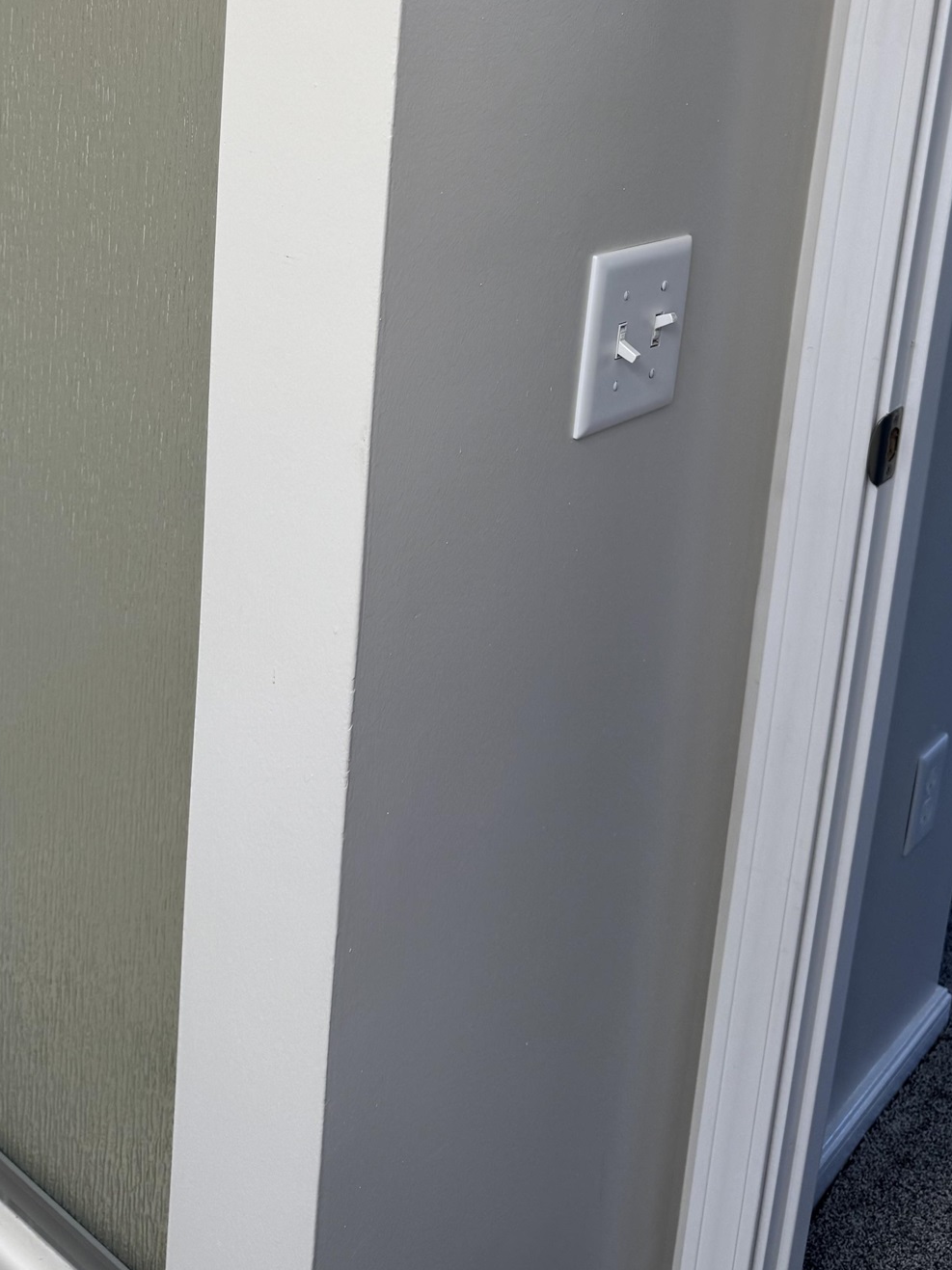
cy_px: 244
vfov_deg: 42.7
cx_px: 355
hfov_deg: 34.2
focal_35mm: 42
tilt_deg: -12.9
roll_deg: -3.6
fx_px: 1541
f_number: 1.78
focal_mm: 6.76
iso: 64
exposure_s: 1/170
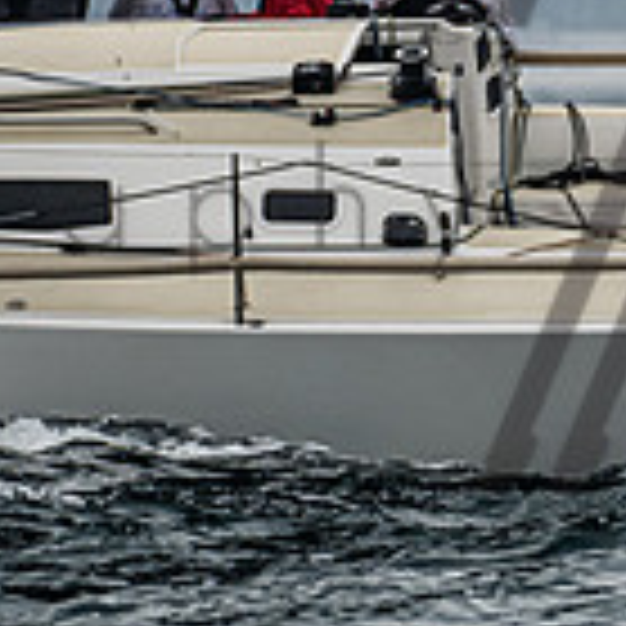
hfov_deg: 0.9
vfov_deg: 0.9
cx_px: 236
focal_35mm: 1917
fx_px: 39222
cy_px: 114
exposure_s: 1/1600
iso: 320
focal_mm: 400
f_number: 8
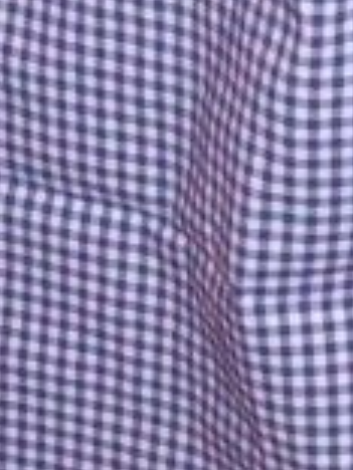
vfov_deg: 10.6
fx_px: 2515
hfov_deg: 7.8
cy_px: 440
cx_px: 640
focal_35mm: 185
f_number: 2.7
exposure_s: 1/64
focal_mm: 6
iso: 160
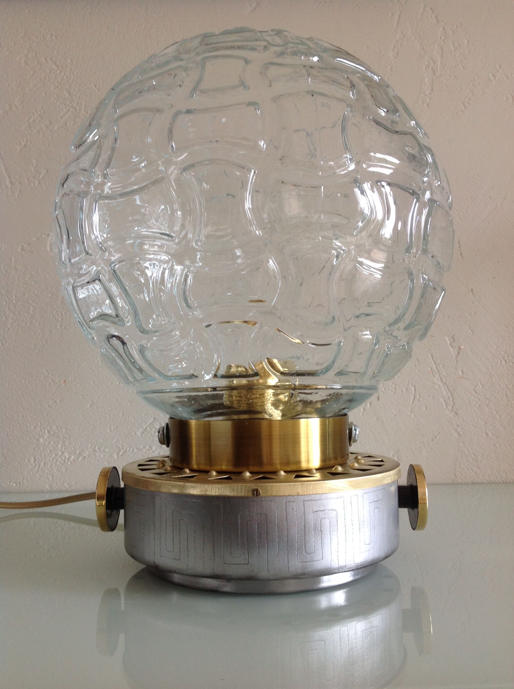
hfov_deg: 40.6
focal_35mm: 35
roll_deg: +2.2
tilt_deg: +2.9
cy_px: 344
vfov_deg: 52.7
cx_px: 257
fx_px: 695
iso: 64
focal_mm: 4.28
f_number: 2.4
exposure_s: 1/30
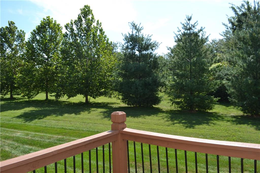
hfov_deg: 67.4
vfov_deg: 47.9
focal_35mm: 27
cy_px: 86
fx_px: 195
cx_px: 130
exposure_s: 1/200
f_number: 8
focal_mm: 18
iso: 100
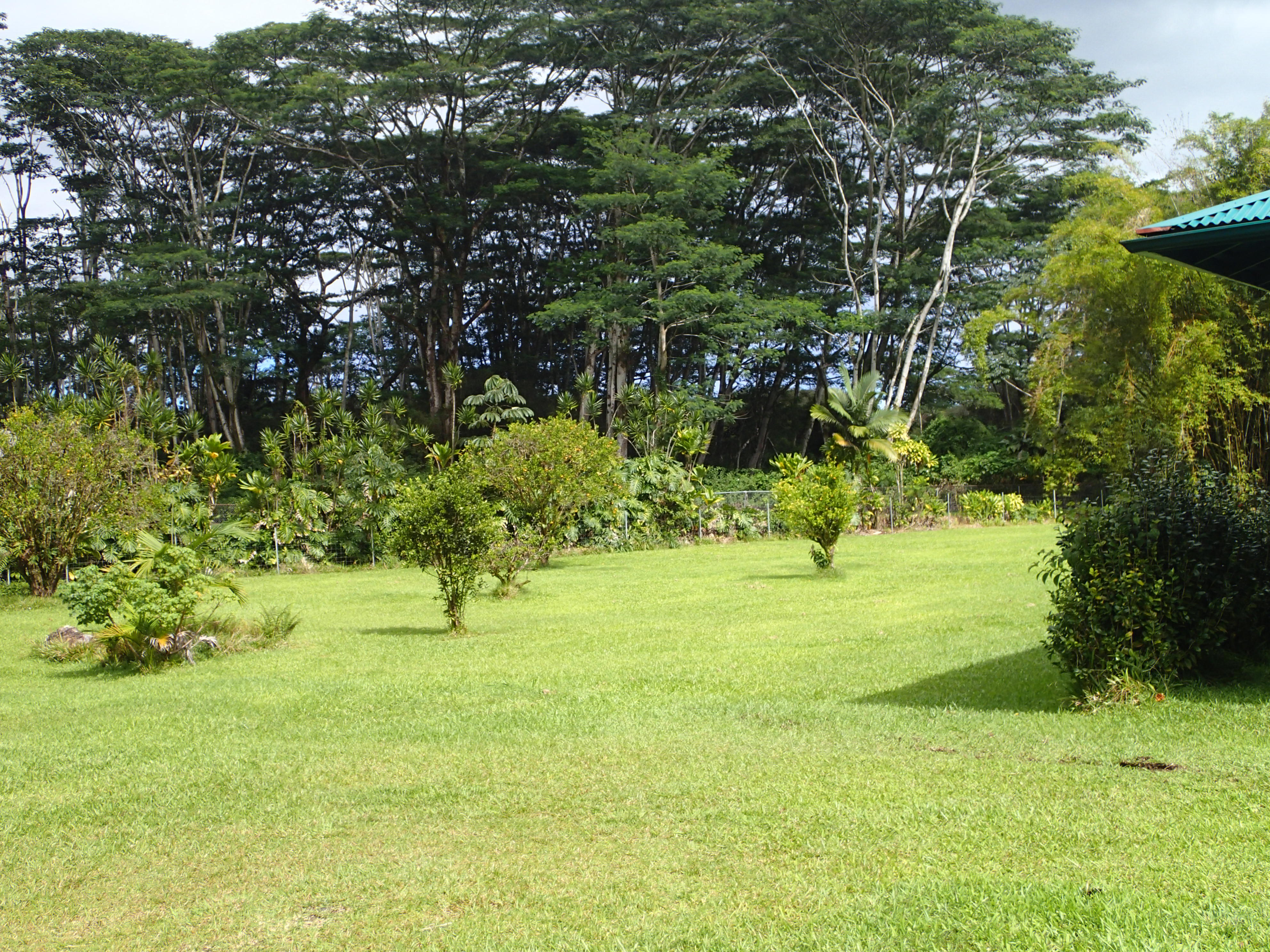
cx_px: 635
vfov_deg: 36.0
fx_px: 1468
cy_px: 476
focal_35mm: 40
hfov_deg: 46.8
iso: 100
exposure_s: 1/640
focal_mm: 7.34
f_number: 4
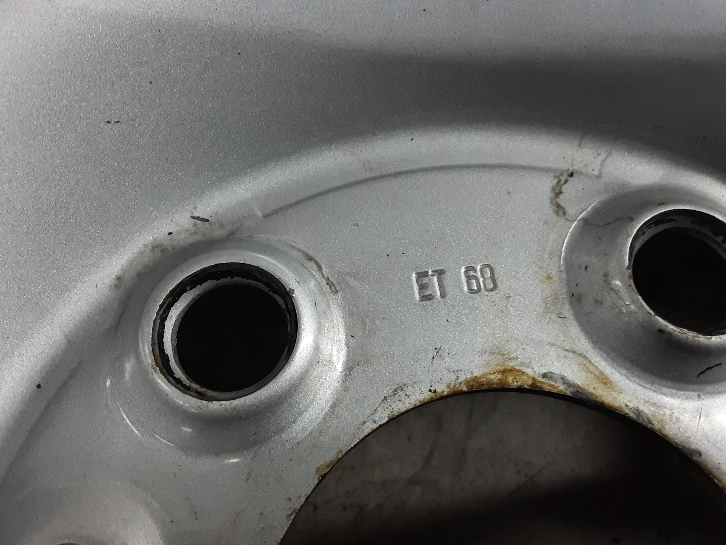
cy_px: 272
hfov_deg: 65.3
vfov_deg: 51.4
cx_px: 363
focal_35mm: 27
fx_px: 566
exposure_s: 1/50
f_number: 1.9
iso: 125
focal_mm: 2.91
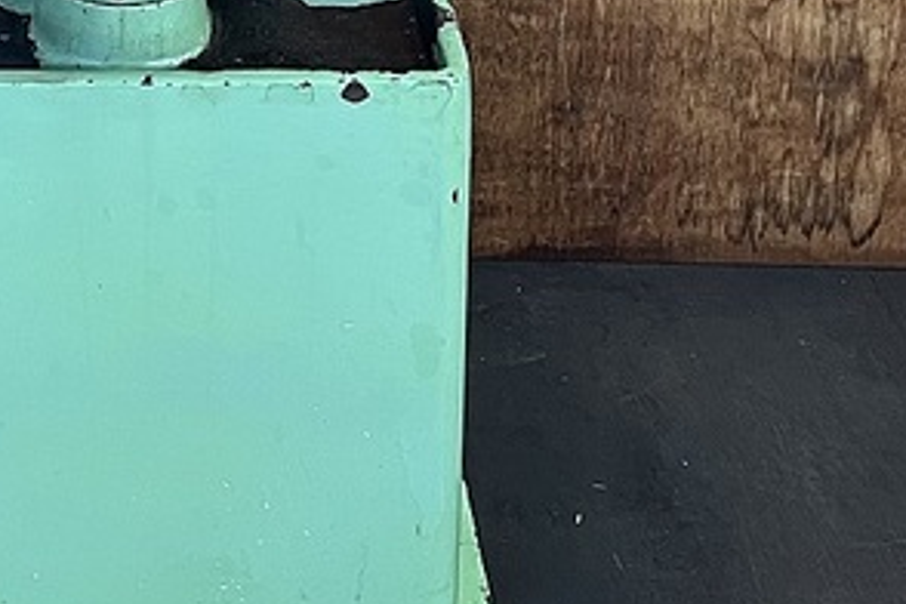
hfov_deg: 21.5
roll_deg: +0.2
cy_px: -416
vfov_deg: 13.6
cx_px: 46
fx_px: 2315
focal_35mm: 92
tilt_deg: -20.4
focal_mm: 5.1
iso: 160
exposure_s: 1/60
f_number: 1.6
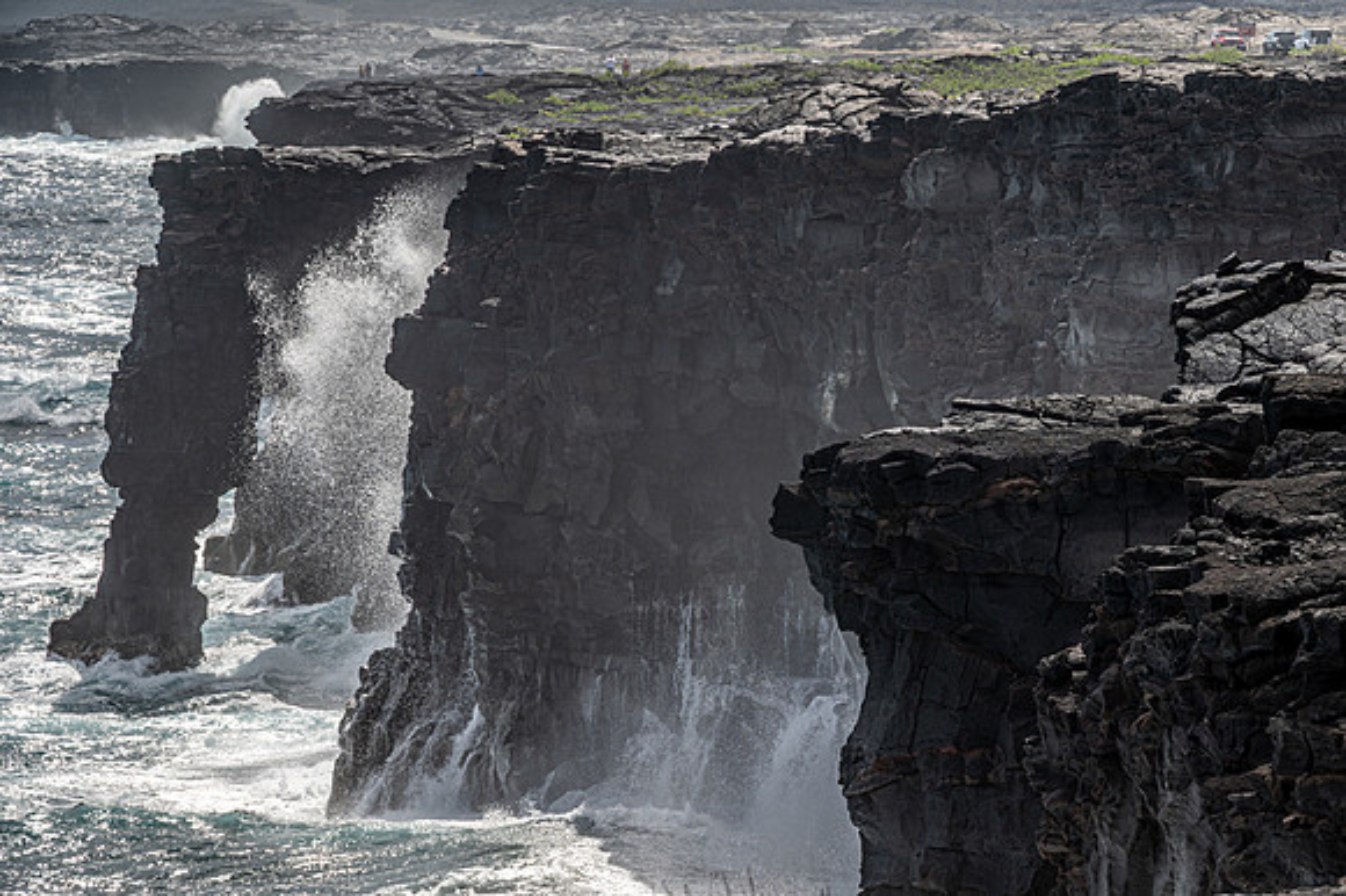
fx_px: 9796
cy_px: 428
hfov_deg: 7.9
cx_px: 722
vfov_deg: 5.2
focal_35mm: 262
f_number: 13
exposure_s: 1/320
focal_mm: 240
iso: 200
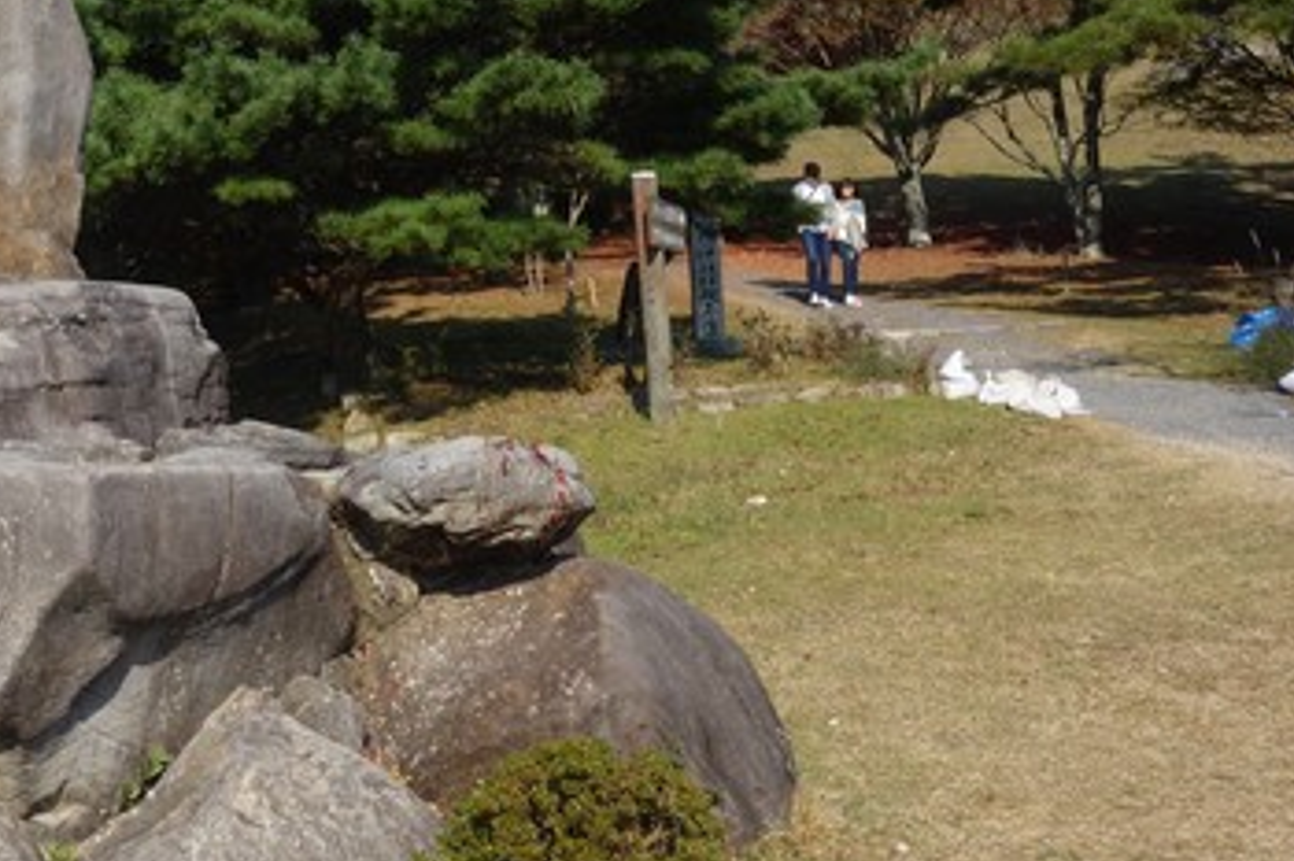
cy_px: -68
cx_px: 92
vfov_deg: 20.3
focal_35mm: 64
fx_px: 2299
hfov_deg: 29.9
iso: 125
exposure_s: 1/200
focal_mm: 10.4
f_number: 8
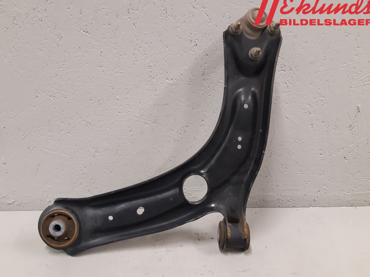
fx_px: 299
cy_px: 142
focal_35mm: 28
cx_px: 174
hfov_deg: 63.4
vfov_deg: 49.7
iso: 200
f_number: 1.7
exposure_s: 1/50
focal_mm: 3.93
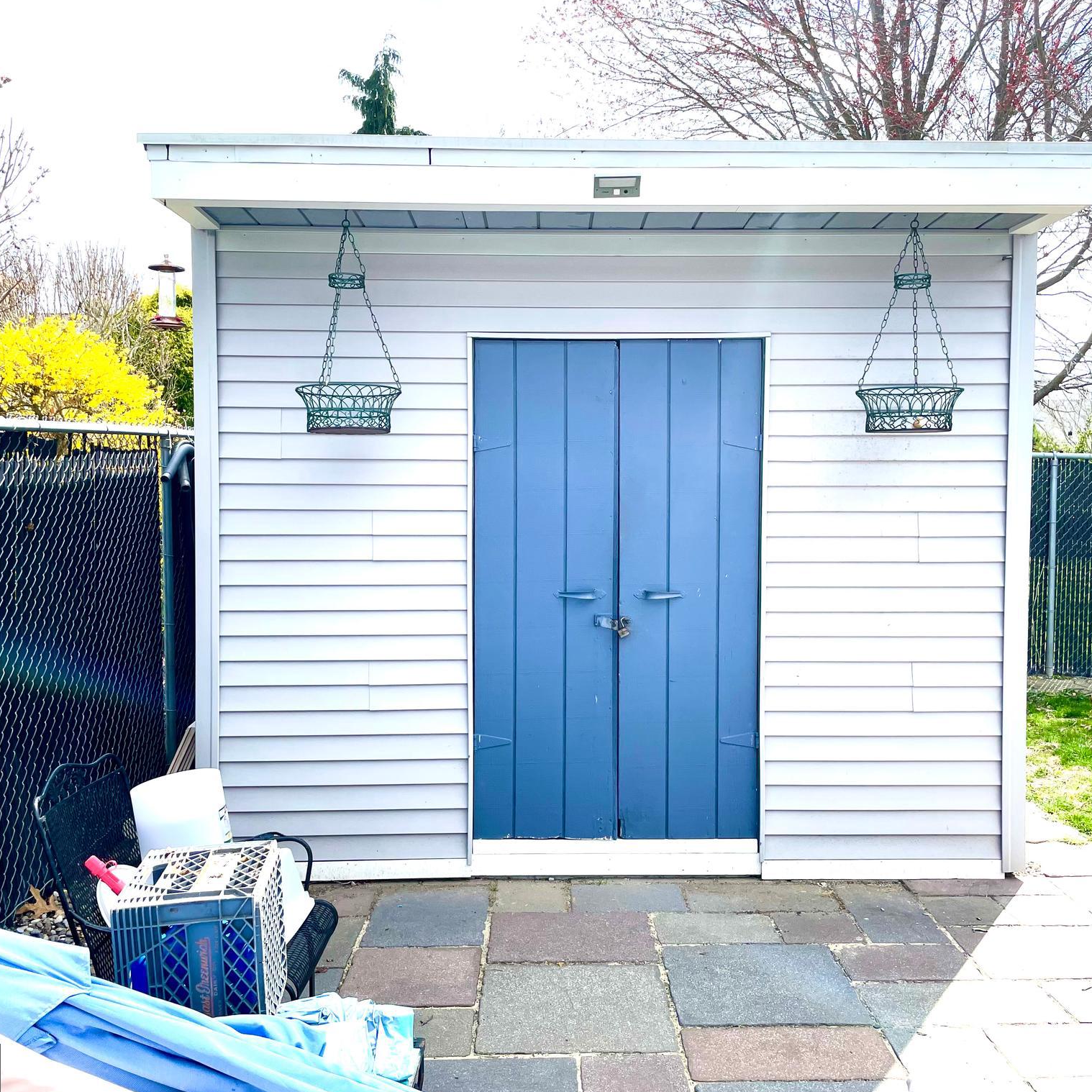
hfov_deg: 52.5
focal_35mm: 31
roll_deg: +0.8
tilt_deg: -2.8
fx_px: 1106
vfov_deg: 52.5
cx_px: 558
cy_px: 550
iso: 32
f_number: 1.6
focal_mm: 4.2
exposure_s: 1/2212
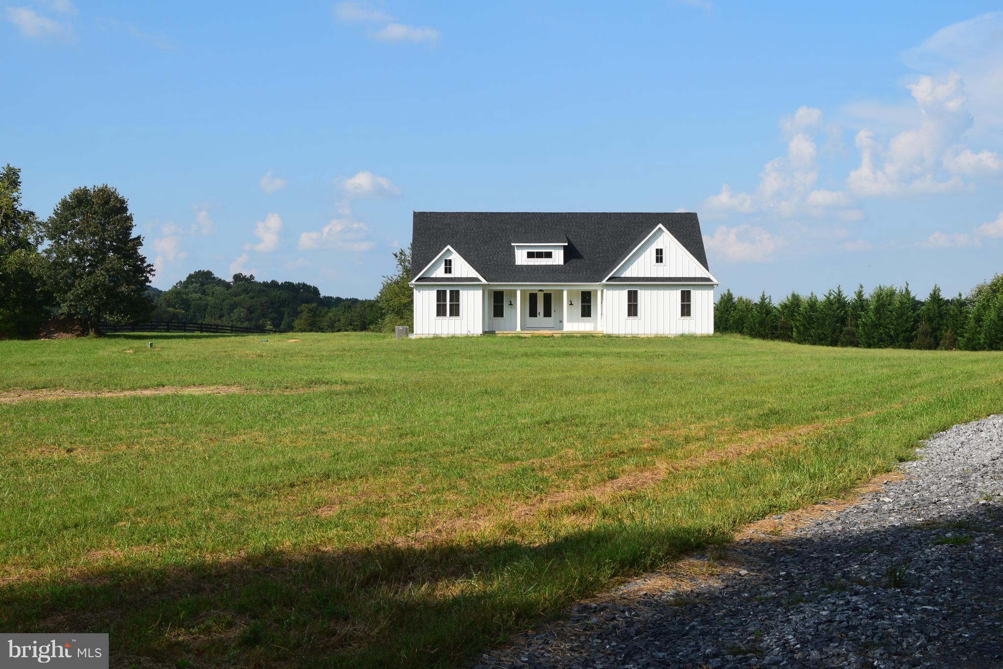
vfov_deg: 25.7
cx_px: 502
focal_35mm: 52
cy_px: 334
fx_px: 1462
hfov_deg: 37.9
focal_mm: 35
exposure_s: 1/500
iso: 360
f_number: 11
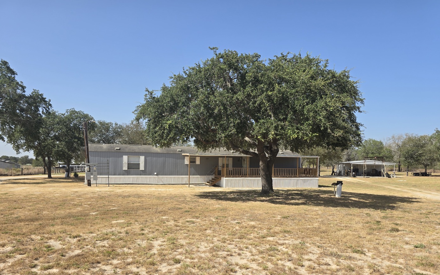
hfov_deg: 72.5
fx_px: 300
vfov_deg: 48.9
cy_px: 169
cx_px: 222
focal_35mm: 25
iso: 12
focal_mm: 6.3
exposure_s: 1/771
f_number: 1.7
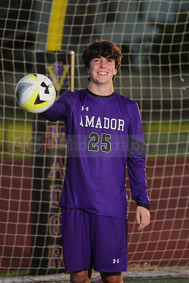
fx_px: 2841
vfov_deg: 5.7
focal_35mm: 361
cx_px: 94
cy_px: 142
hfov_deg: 3.8
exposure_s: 1/200
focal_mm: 361
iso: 100
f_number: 7.1
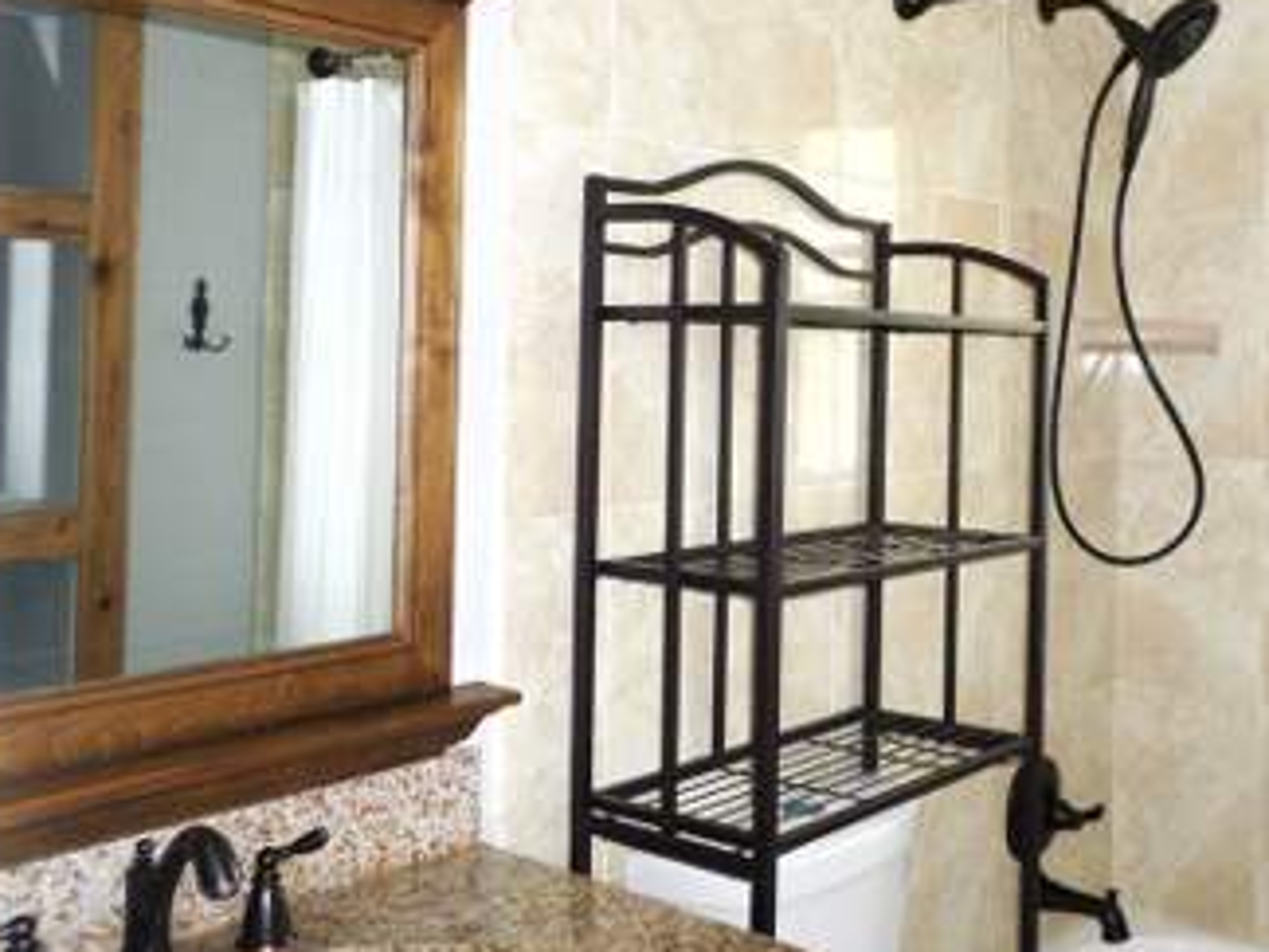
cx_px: 893
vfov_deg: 38.5
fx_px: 1356
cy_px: 376
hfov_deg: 48.9
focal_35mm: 37
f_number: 2.5
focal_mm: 4.5
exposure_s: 1/30
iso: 120
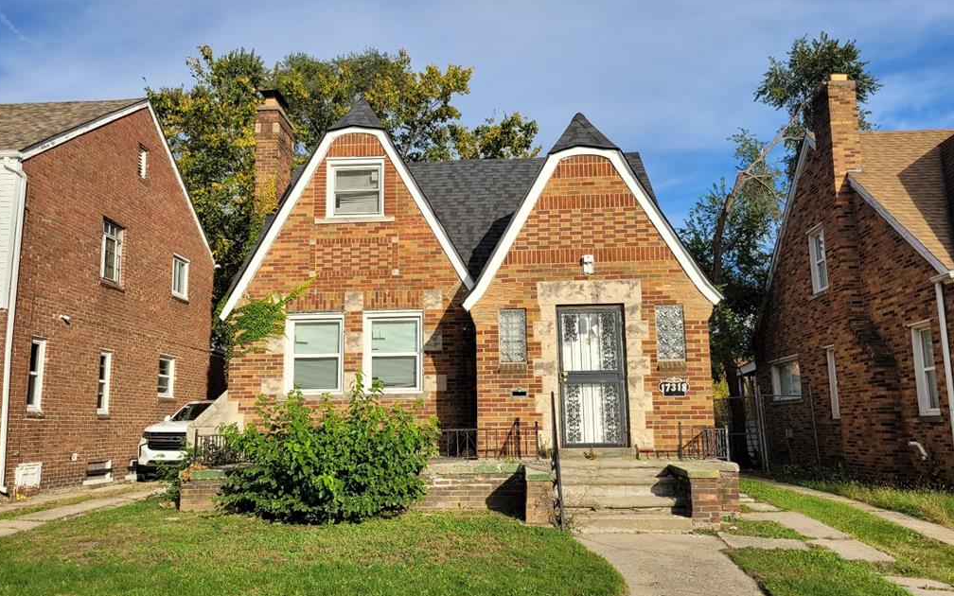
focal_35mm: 28
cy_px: 330
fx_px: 728
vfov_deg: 44.5
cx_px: 470
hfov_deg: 66.5
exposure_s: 1/2500
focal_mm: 5.4
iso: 40
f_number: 1.8
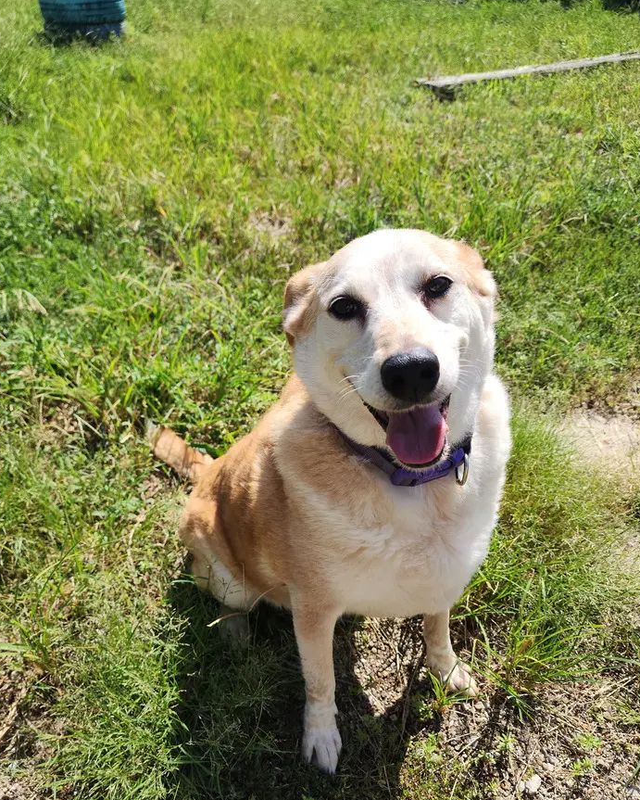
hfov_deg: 55.0
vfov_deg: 65.8
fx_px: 615
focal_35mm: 26
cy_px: 447
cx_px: 319
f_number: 1.8
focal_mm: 6.4
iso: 12
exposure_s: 1/657
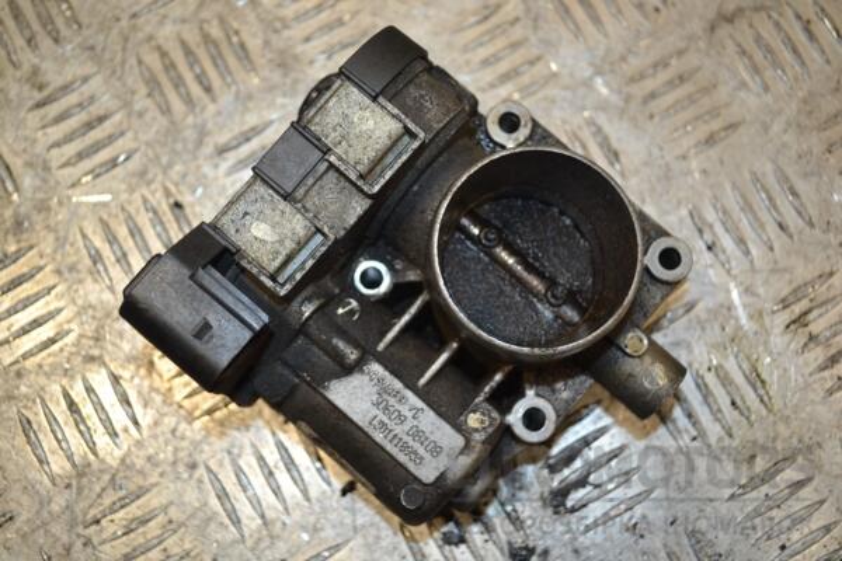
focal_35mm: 44
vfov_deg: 30.8
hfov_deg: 45.0
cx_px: 421
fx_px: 1017
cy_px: 280
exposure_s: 1/125
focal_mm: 29
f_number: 4.5
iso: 220
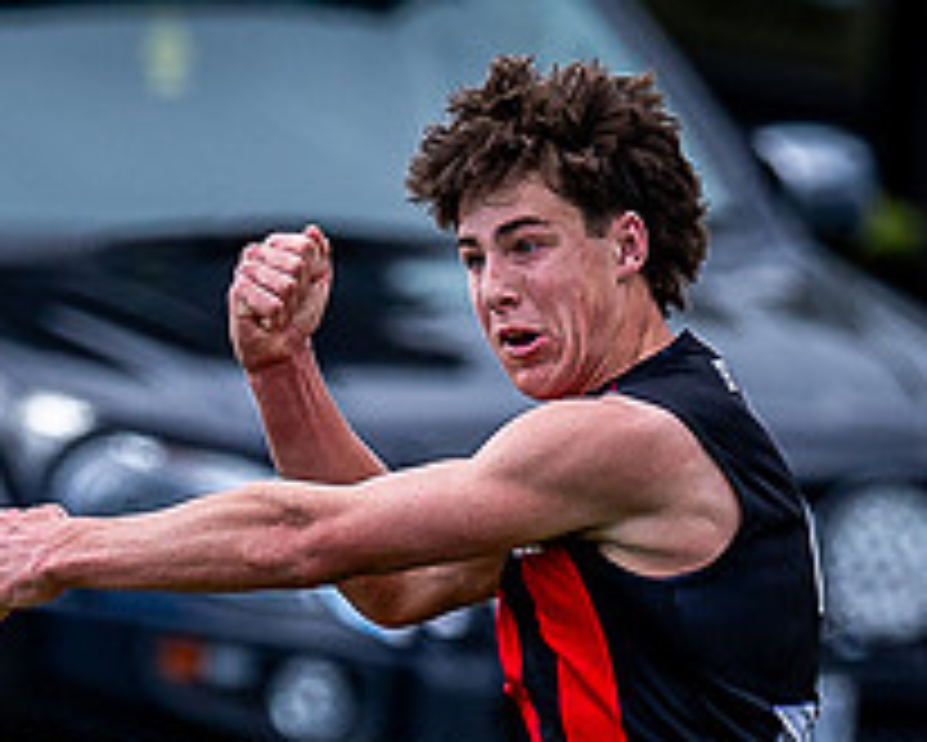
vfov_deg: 0.5
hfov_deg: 0.6
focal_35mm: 3088
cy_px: 950
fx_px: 84761
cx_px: 189
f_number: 4
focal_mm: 500
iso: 250
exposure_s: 1/1600
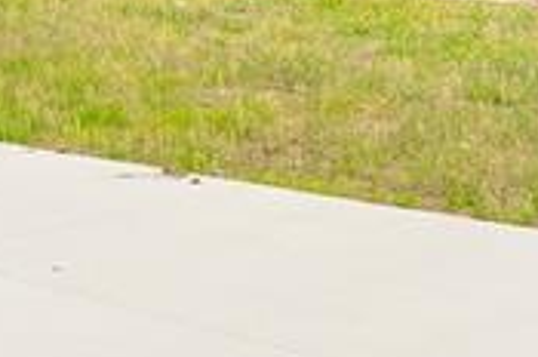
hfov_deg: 21.6
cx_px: -218
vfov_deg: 15.7
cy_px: -120
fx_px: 1223
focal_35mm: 82
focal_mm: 14
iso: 400
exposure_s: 1/800
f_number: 7.1
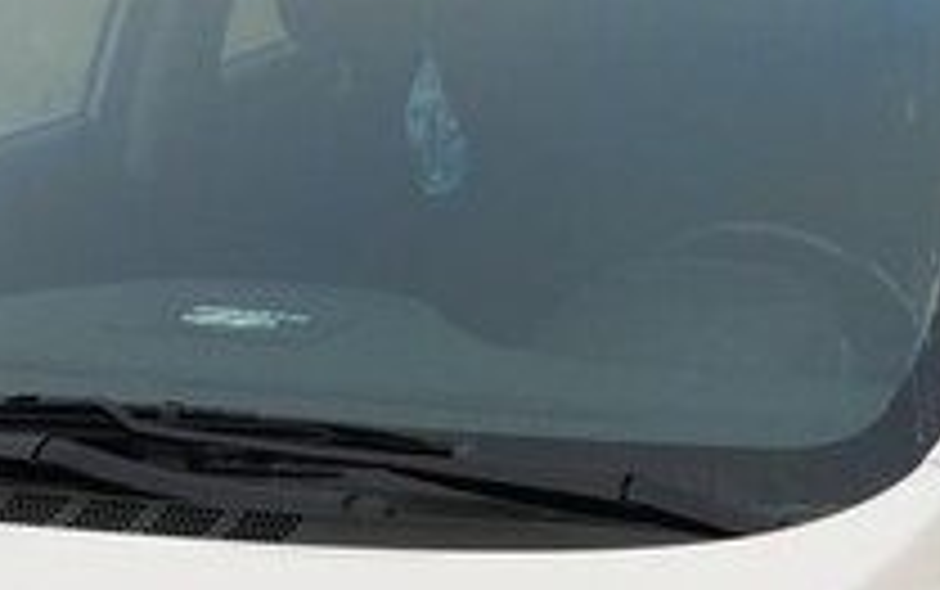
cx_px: 1030
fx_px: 2487
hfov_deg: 20.4
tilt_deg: -21.2
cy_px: 894
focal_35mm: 97
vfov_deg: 12.8
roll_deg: -0.4
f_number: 2.2
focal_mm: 4.15
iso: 32
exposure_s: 1/250
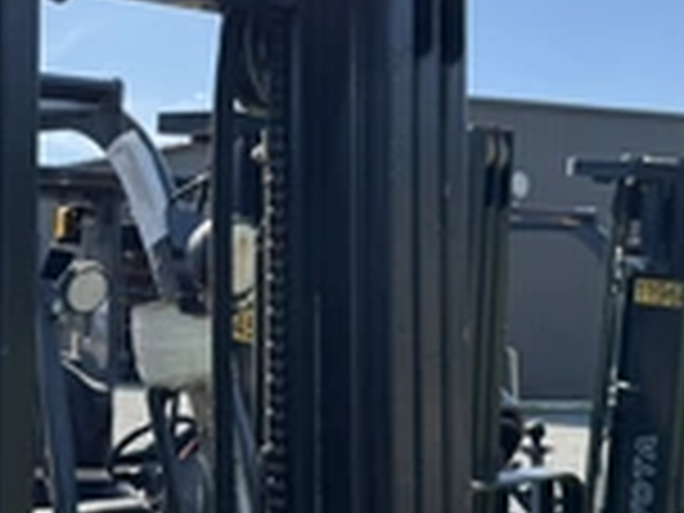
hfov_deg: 29.9
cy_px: 216
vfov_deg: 23.3
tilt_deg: +6.4
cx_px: 117
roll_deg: -2.5
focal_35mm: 63
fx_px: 1245
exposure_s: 1/2907
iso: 80
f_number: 1.78
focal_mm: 6.76
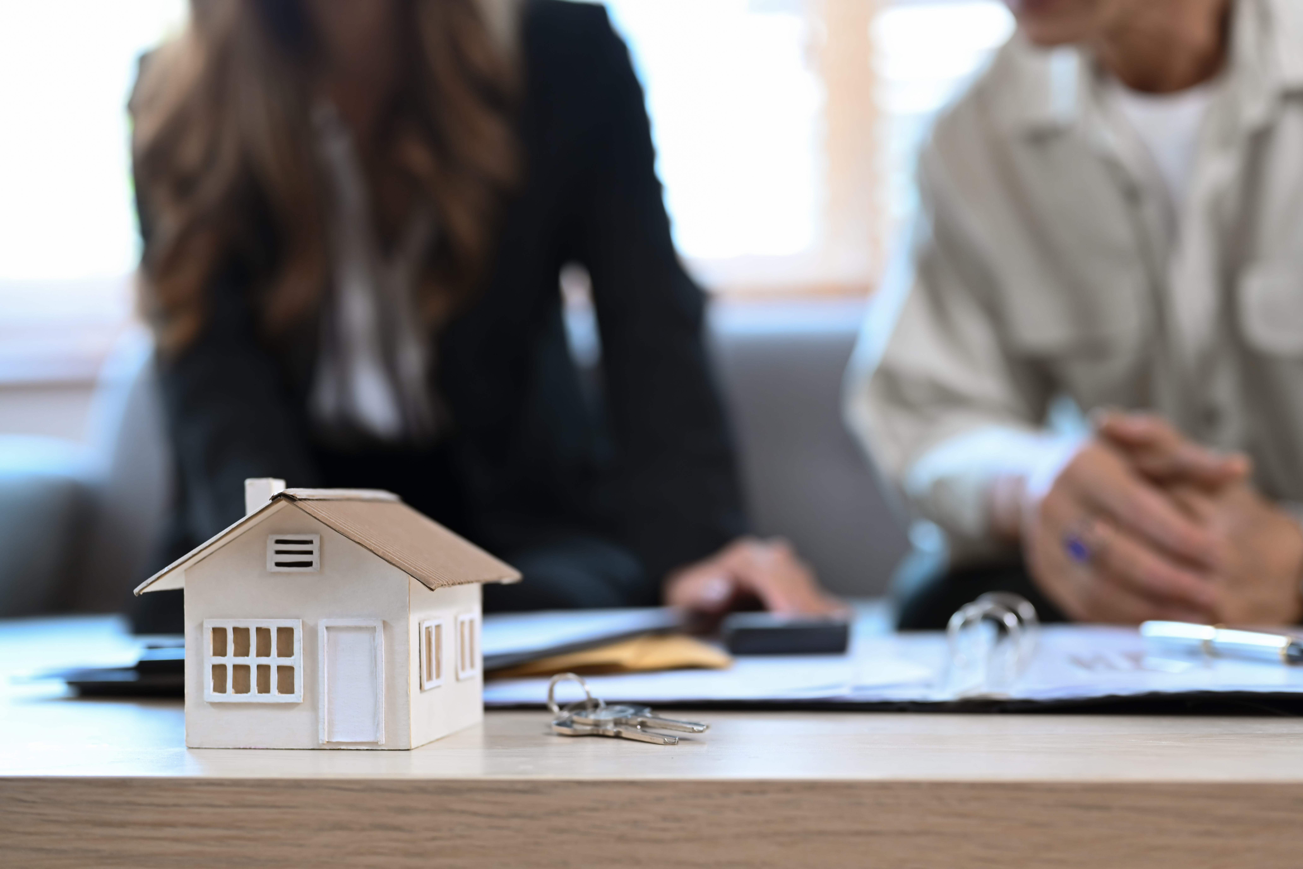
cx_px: 652
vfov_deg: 27.0
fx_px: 1810
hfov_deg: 39.6
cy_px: 434
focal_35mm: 50
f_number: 2.8
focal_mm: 50
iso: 800
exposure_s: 1/80
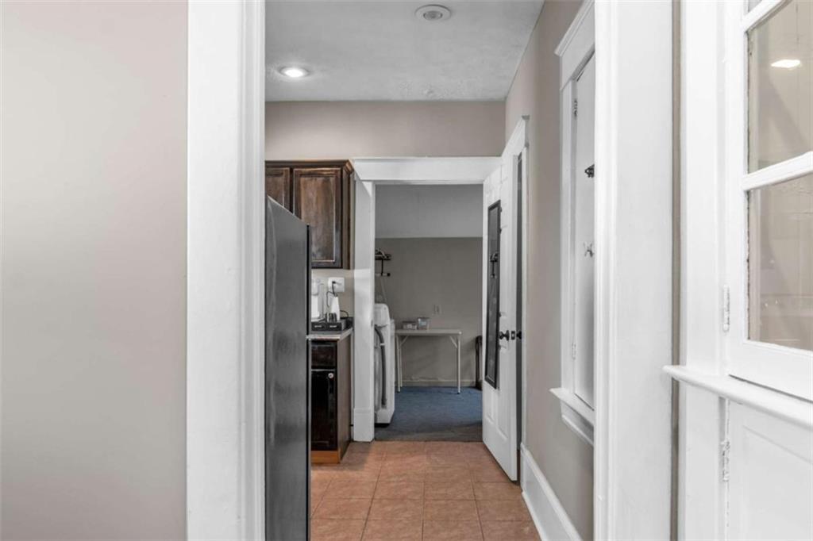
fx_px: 542
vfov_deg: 53.1
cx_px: 406
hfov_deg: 73.8
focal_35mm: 24
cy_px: 270
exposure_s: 1/4
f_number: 8
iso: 200
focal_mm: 16
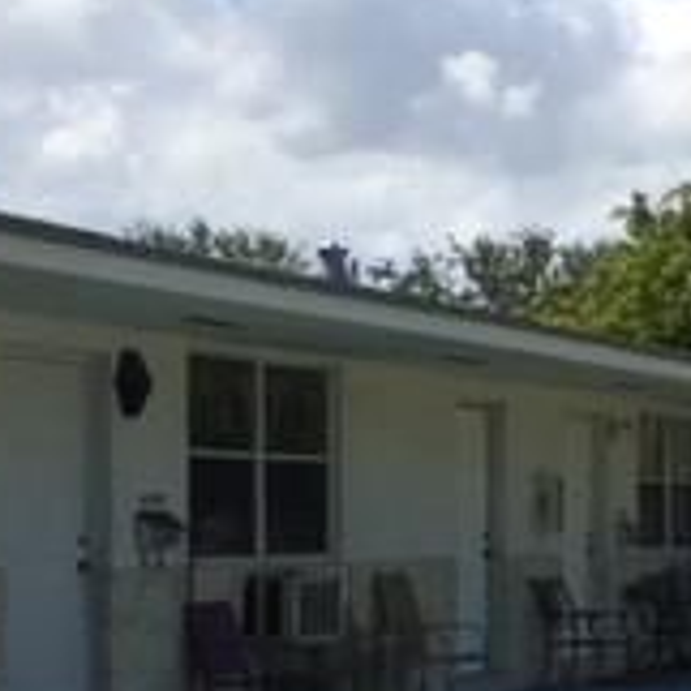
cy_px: 601
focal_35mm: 102
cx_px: 695
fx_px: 2304
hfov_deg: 16.7
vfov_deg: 16.9
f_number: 2.2
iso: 32
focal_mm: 4.15
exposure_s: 1/3300
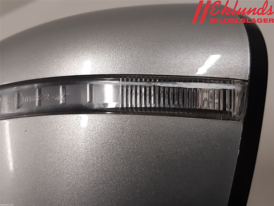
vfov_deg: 53.1
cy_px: 103
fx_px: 206
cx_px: 137
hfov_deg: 67.3
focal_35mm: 26
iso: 100
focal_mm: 3.93
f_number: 1.7
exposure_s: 1/50
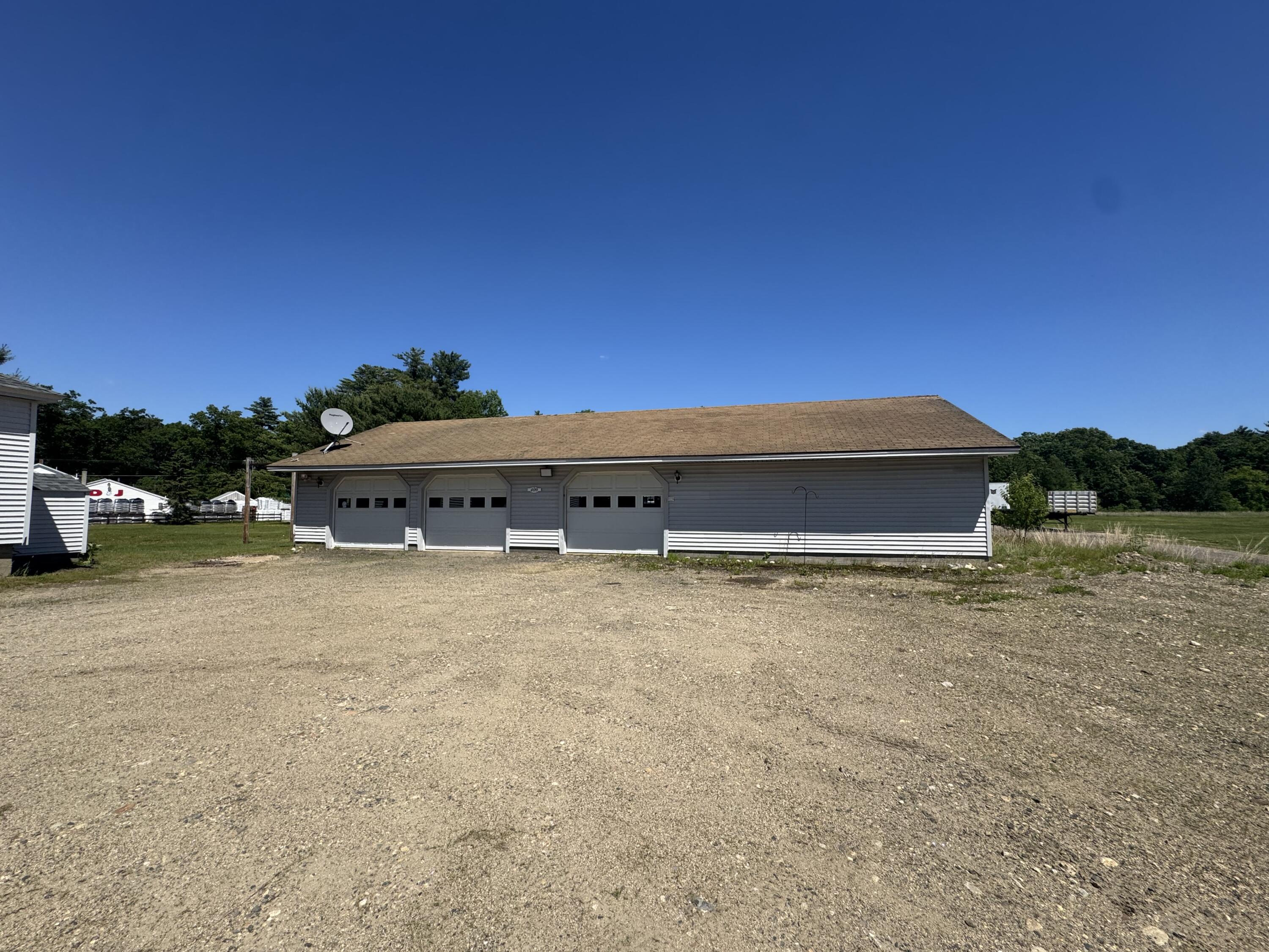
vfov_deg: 85.7
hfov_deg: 102.1
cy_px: 476
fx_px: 513
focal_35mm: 14
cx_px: 634
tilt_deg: +1.9
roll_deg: -0.6
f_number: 2.2
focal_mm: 2.22
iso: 50
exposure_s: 1/2584
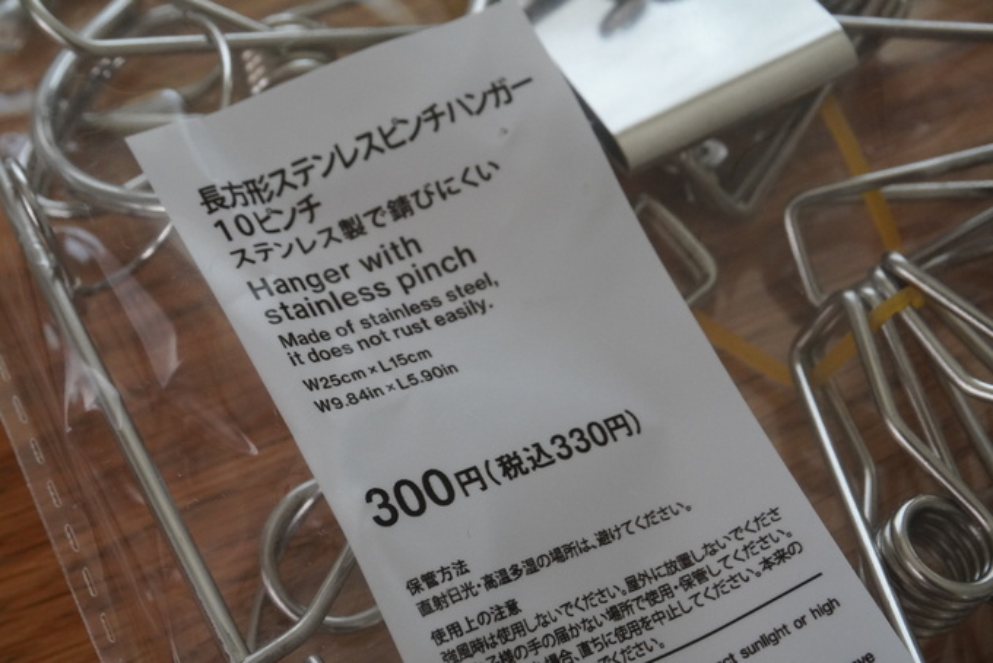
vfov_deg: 21.1
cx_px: 496
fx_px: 1780
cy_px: 332
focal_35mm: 64
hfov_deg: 31.2
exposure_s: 1/80
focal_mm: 43
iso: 2500
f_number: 11
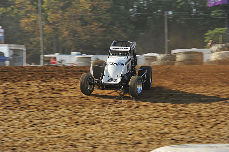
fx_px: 1017
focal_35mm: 160
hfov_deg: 12.8
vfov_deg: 8.6
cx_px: 114
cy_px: 76
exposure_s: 1/320
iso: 320
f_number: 10
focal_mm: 160
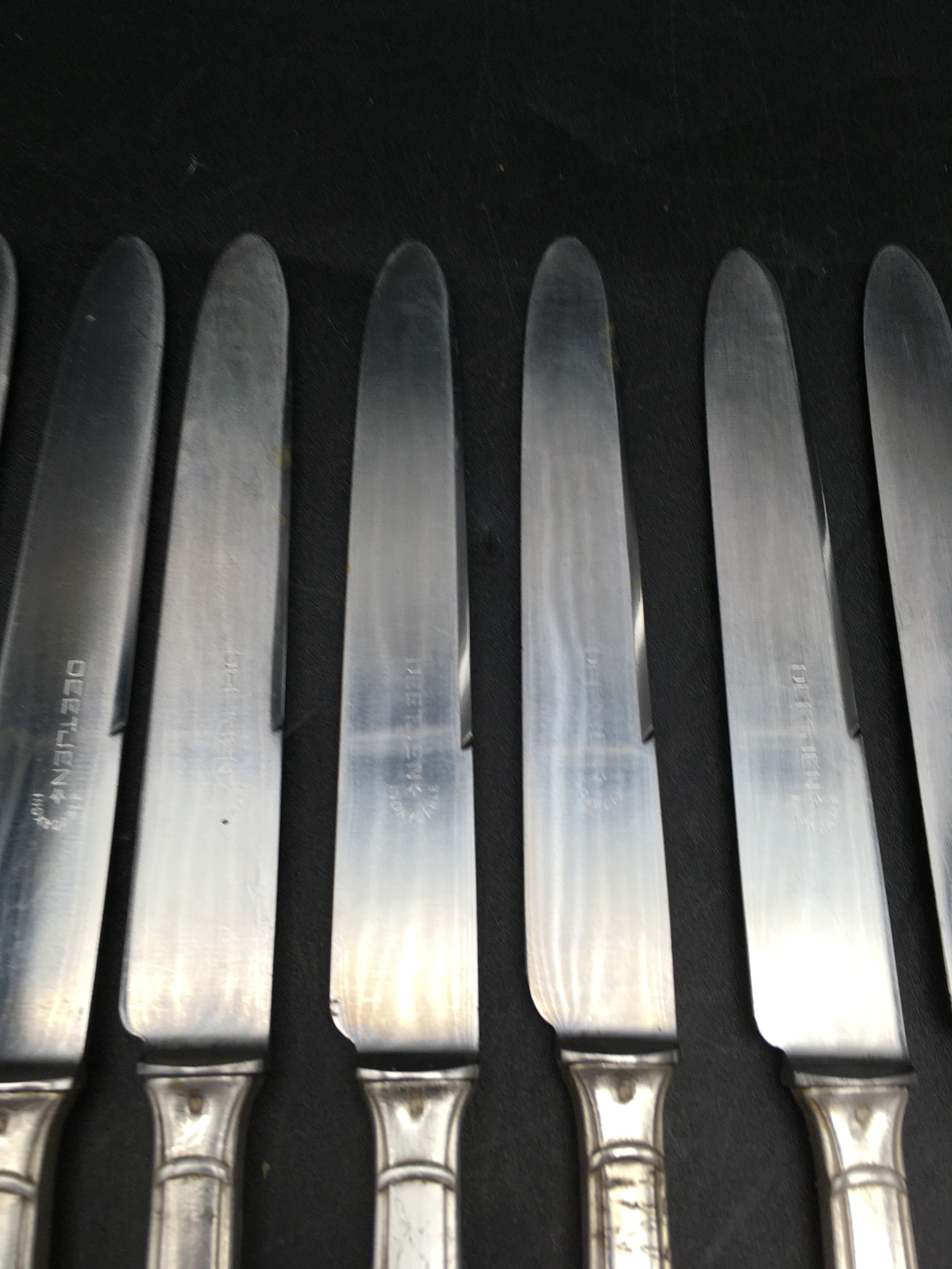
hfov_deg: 48.2
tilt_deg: -70.8
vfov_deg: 61.7
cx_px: 476
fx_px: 1063
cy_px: 634
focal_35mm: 29
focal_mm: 4.15
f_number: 2.2
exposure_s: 1/125
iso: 25
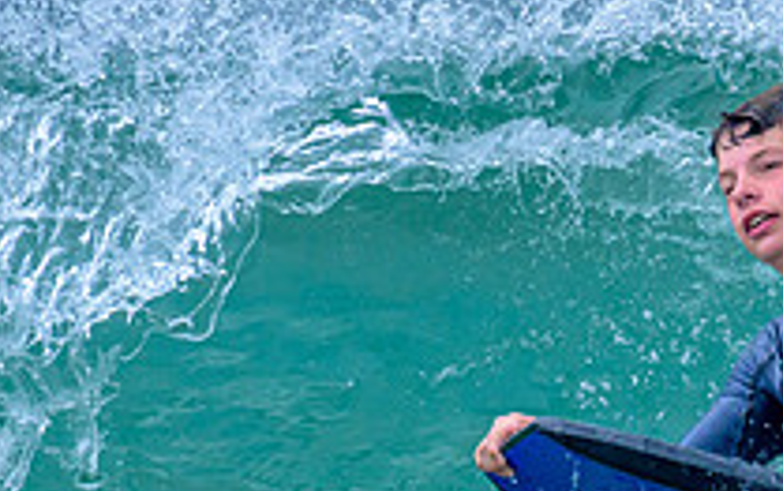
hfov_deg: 1.0
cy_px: 485
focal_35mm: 2168
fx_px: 46301
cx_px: 692
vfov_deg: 0.6
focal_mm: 560
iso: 1600
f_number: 8
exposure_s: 1/2000
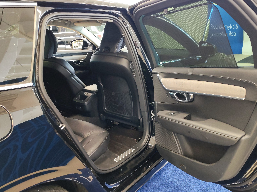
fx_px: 230
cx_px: 128
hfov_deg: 58.4
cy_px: 96
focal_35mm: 31
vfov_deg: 45.4
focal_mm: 6.12
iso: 1250
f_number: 1.9
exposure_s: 1/50
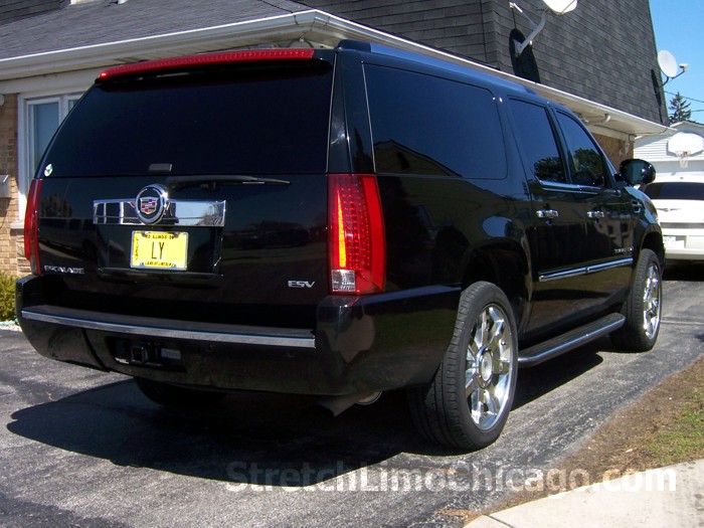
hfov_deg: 51.4
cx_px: 352
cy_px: 264
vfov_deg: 39.7
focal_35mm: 36
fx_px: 732
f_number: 4.5
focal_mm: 6.2
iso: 80
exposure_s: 1/400
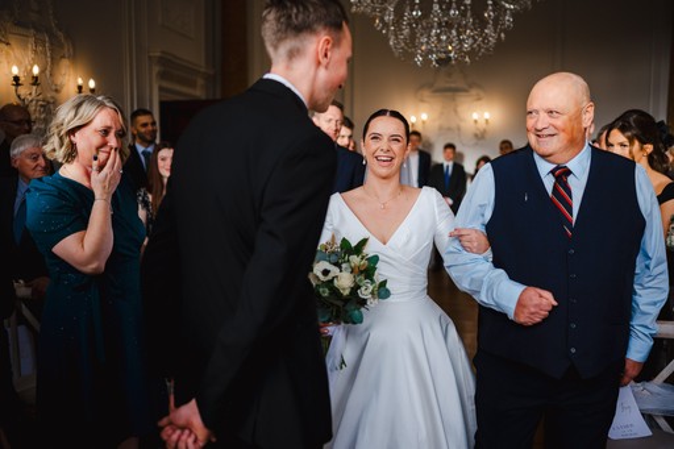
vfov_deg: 37.6
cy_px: 225
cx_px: 337
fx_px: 660
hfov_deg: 54.1
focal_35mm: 35
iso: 200
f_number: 1.8
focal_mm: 35
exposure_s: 1/800
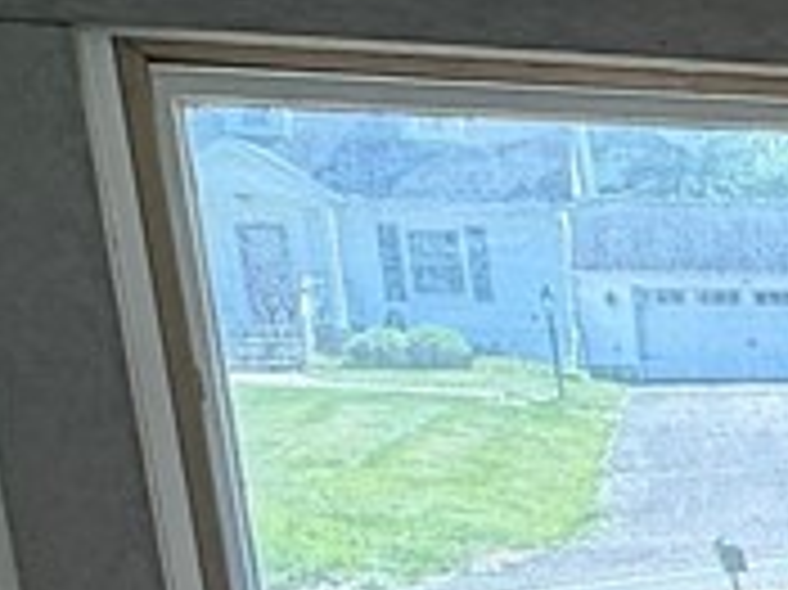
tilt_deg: -13.8
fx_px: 1865
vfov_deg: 17.0
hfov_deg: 17.4
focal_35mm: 82
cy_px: 748
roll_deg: -0.7
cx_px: 1567
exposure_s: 1/120
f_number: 2.2
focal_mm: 2.22
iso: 80
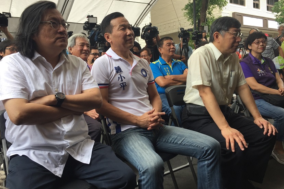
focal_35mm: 31
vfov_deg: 42.3
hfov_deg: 60.3
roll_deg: +1.6
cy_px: 88
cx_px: 140
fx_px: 244
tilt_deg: -3.4
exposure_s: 1/179
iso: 32
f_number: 2.2
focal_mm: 4.15
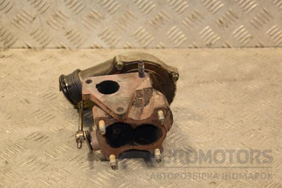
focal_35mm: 78
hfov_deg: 26.0
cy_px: 94
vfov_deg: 17.5
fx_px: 611
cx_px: 141
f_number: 5
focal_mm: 52
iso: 800
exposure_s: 1/125
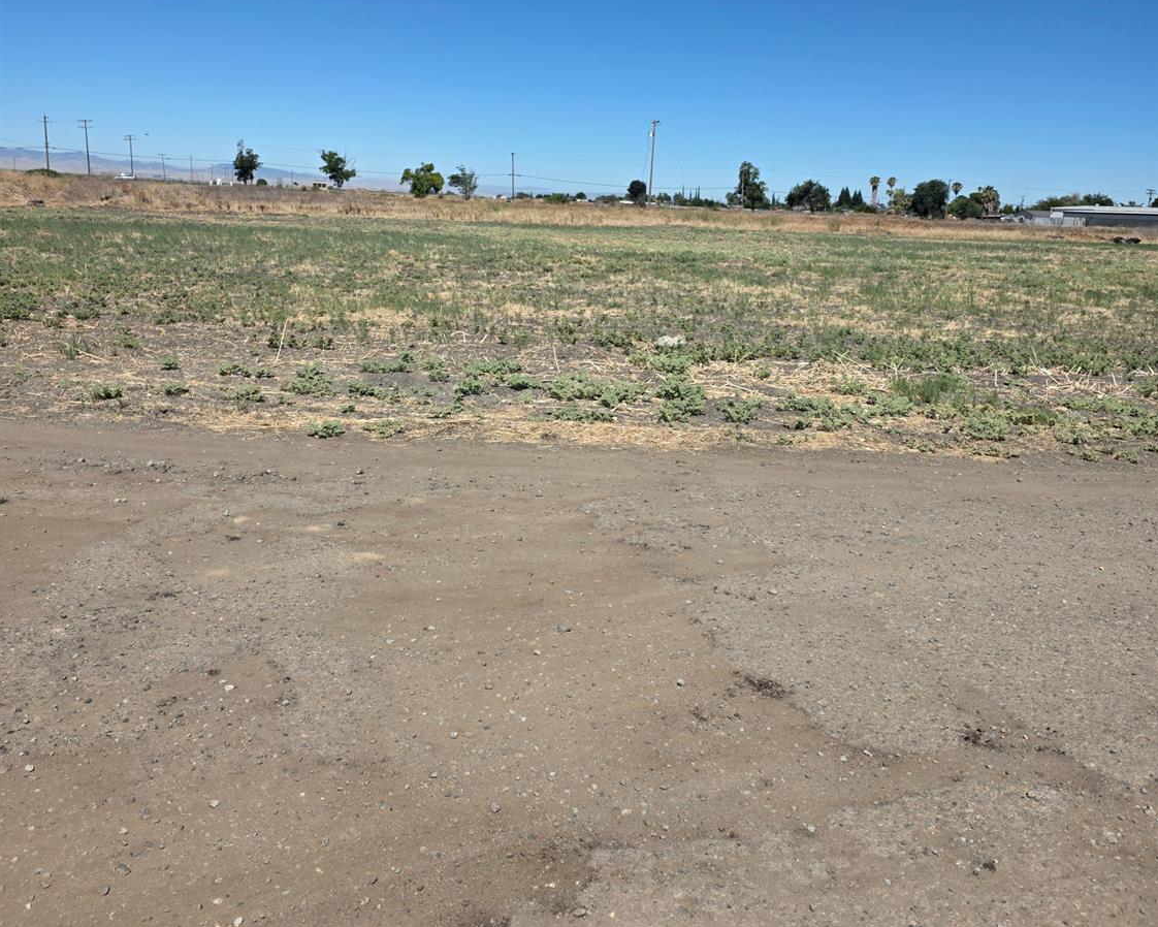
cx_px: 580
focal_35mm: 30
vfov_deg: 48.1
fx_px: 1028
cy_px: 349
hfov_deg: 58.8
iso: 64
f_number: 1.7
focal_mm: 6.3
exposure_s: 1/7944
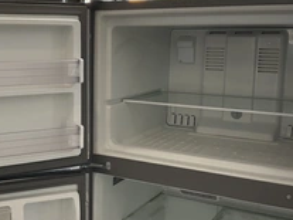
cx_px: 84
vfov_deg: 26.1
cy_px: 108
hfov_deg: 33.9
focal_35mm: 56
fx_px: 474
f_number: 1.8
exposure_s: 1/60
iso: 40
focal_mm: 3
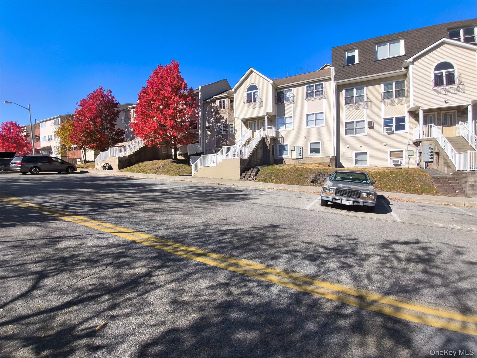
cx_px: 238
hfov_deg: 94.5
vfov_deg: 78.1
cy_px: 179
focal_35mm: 16
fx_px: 220
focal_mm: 1.46
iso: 32
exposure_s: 1/1650
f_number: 2.2
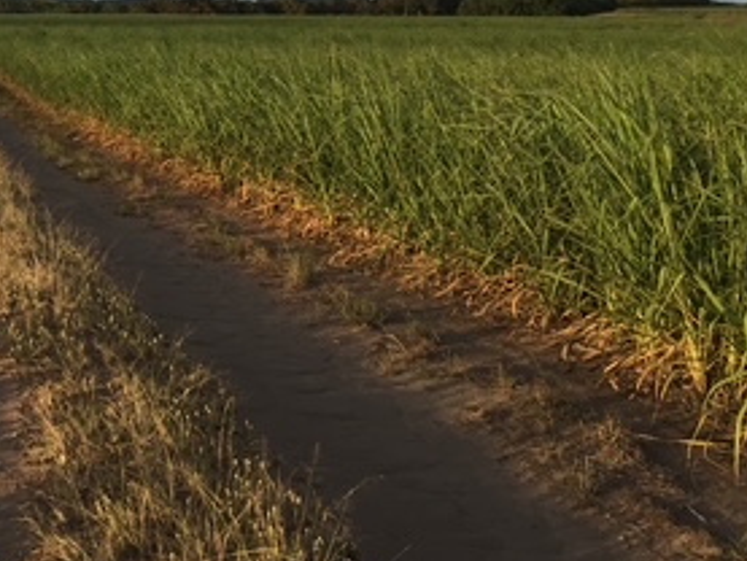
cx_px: -49
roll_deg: -0.4
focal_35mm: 67
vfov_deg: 21.1
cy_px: -11
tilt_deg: +1.2
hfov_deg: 26.9
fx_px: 1446
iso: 32
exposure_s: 1/775
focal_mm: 4.15
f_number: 2.2
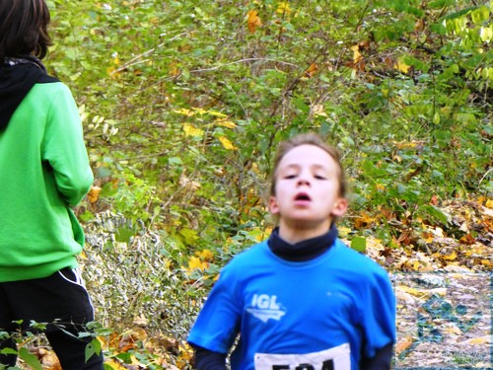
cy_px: 185
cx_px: 246
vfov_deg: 2.1
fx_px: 10254
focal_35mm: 720
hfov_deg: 2.8
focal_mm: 129
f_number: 6.4
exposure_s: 1/125
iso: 1000
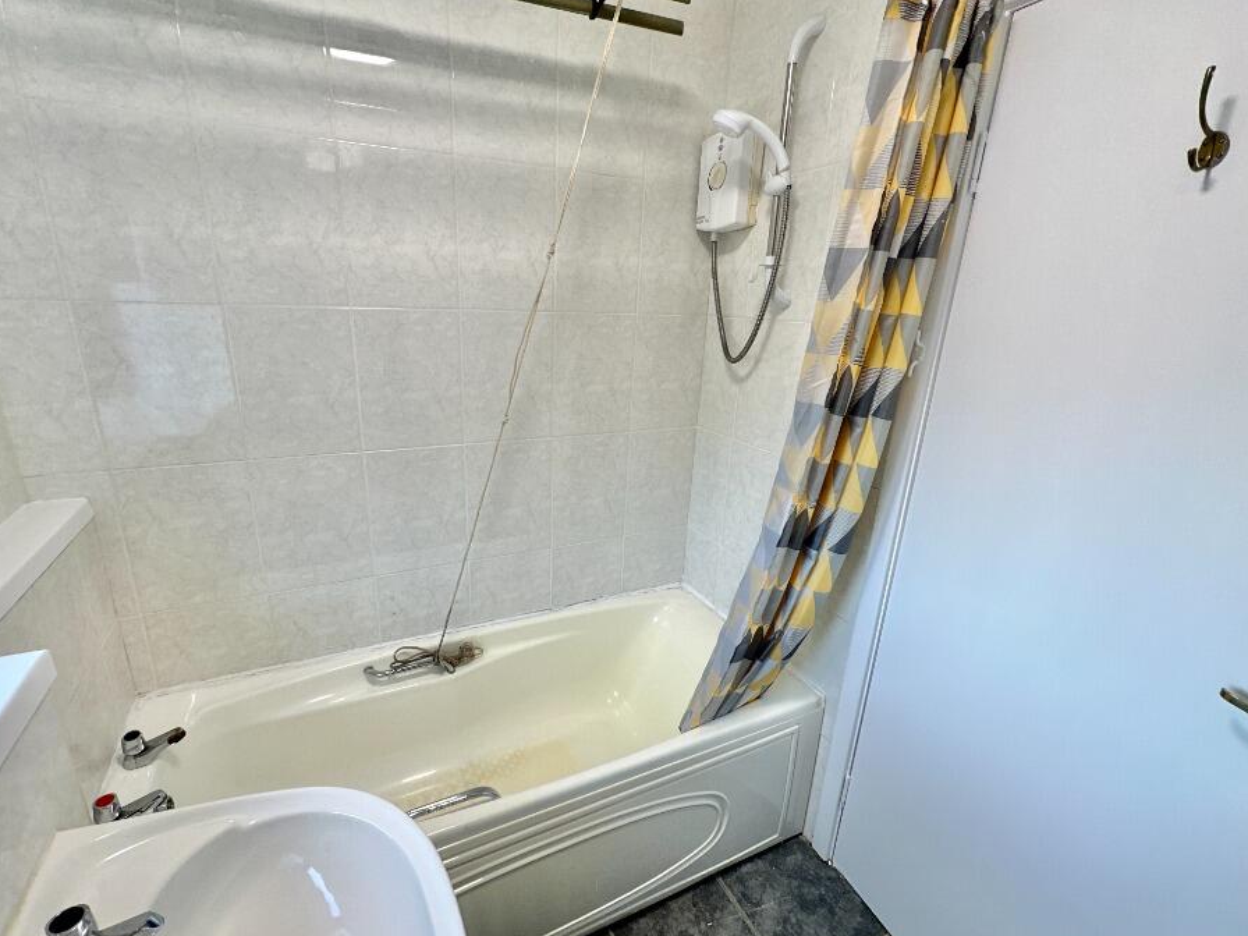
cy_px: 479
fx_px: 577
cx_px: 592
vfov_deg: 78.1
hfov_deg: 94.4
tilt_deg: -19.0
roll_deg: -2.2
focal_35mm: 16
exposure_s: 1/99
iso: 80
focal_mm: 2.22
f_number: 2.2
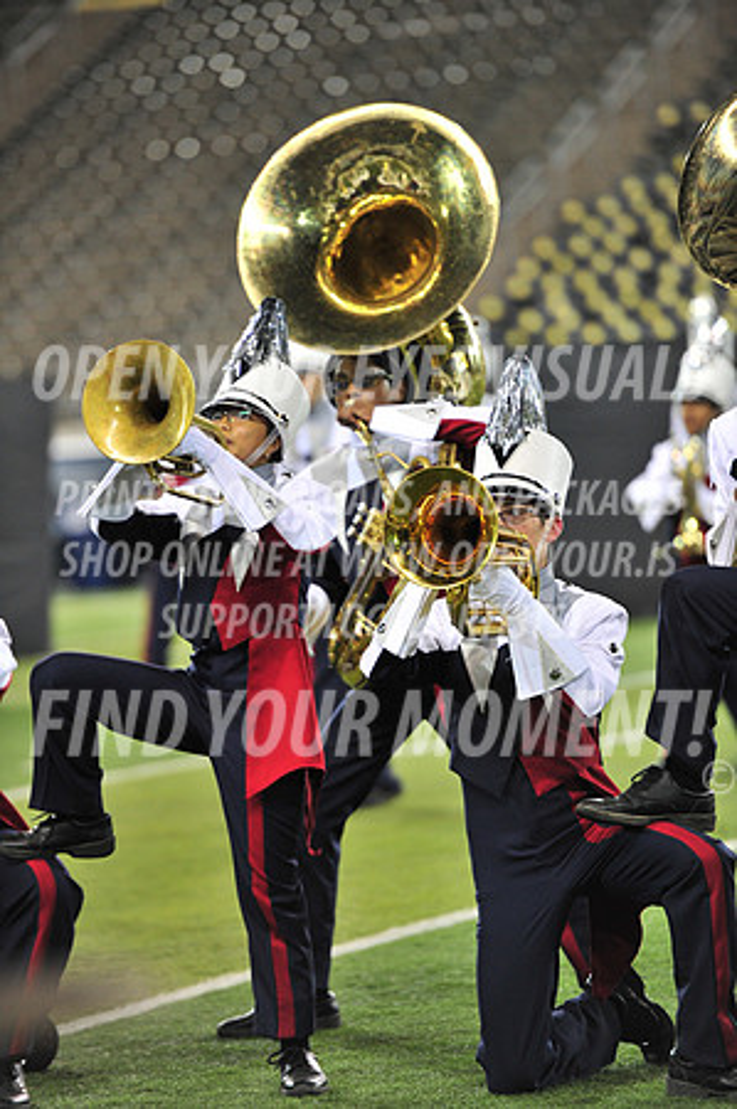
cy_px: 554
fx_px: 6155
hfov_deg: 6.9
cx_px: 368
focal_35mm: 200
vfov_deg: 10.3
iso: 2000
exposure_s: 1/640
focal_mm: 200
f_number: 2.8
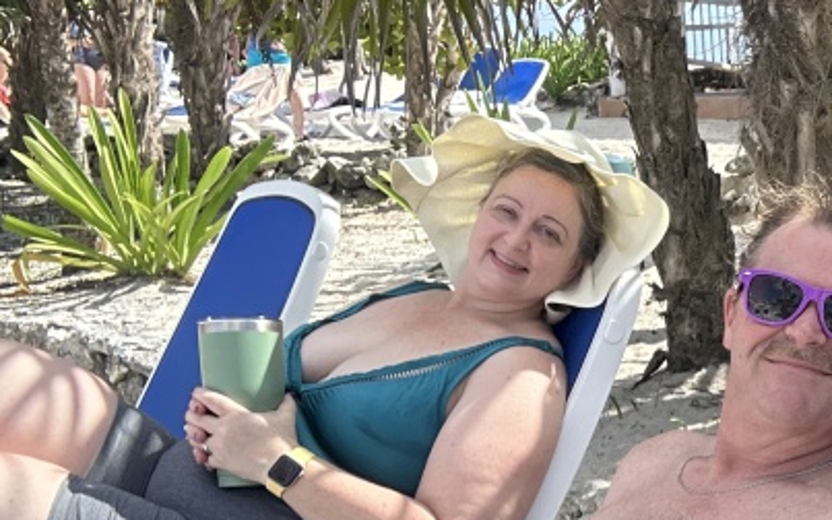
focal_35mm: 62
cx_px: 925
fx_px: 1406
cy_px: 450
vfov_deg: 20.6
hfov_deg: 29.6
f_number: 1.9
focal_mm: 2.69
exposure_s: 1/621
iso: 25
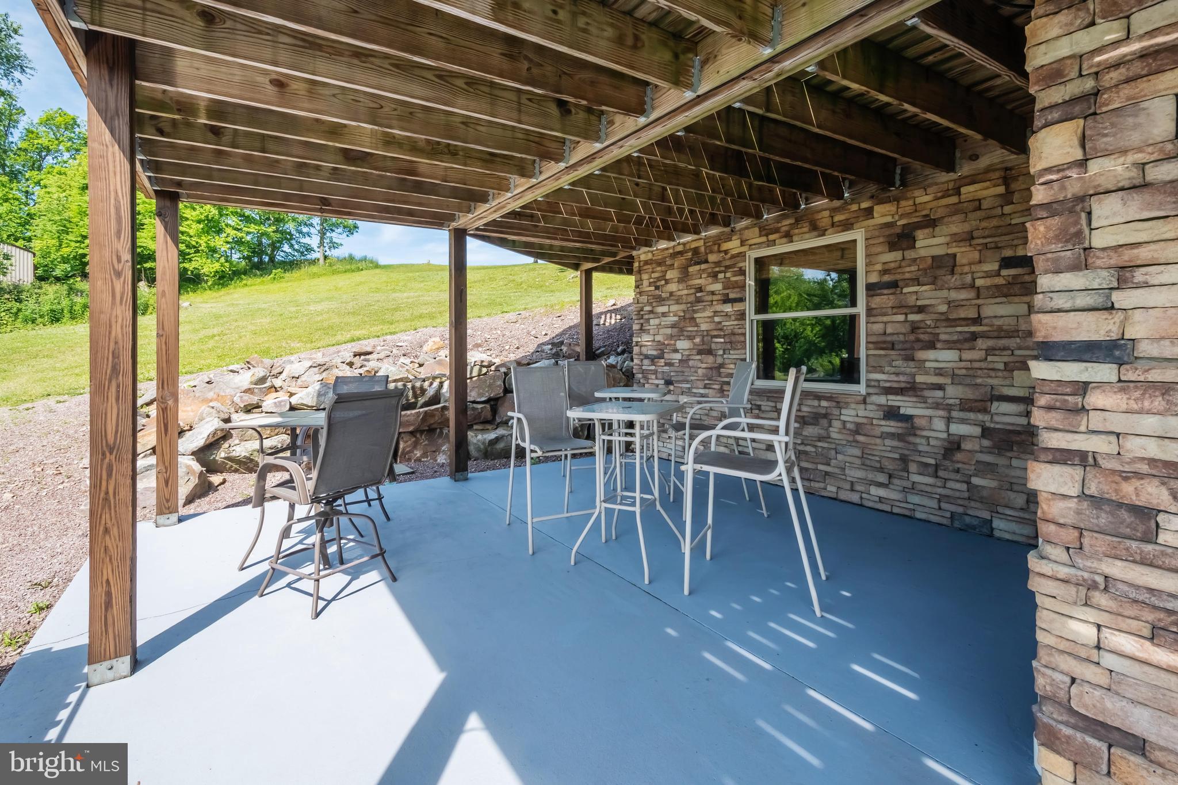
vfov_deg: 77.3
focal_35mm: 15
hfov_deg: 100.4
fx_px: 491
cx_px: 589
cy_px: 392
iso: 320
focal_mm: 10
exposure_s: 1/250
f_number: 8
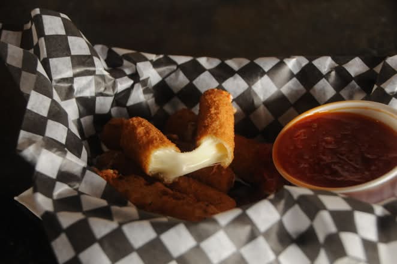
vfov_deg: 19.7
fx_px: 760
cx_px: 198
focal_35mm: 69
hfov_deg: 29.3
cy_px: 132
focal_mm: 46
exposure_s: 1/60
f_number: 4.5
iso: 1000
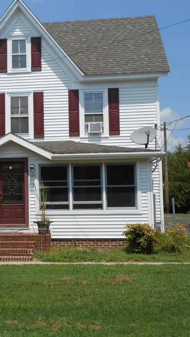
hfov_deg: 20.8
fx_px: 501
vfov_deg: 37.2
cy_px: 166
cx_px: 1
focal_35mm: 56
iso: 80
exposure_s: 1/1000
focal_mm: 6.8
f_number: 4.2
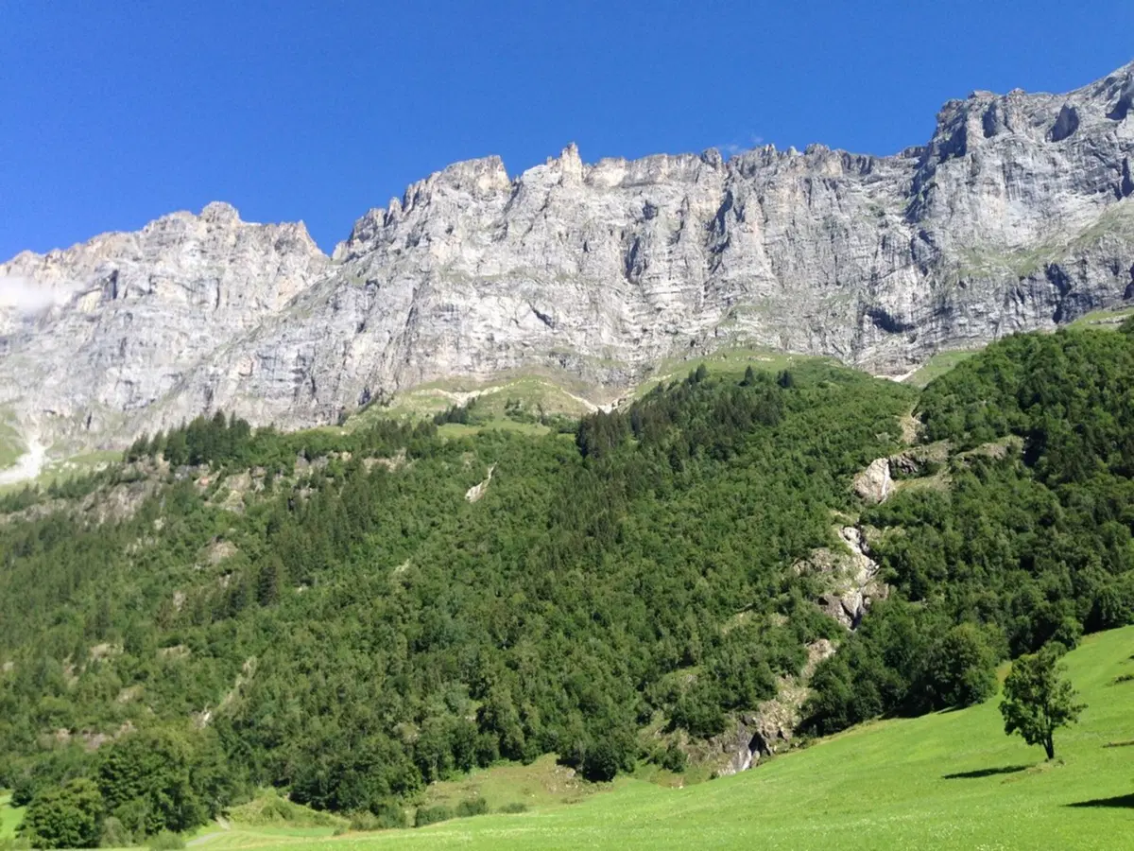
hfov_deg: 55.4
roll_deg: -1.5
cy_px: 426
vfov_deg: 42.9
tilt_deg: +25.6
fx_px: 1081
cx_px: 567
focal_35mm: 33
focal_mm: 4.12
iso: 50
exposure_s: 1/847
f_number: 2.4
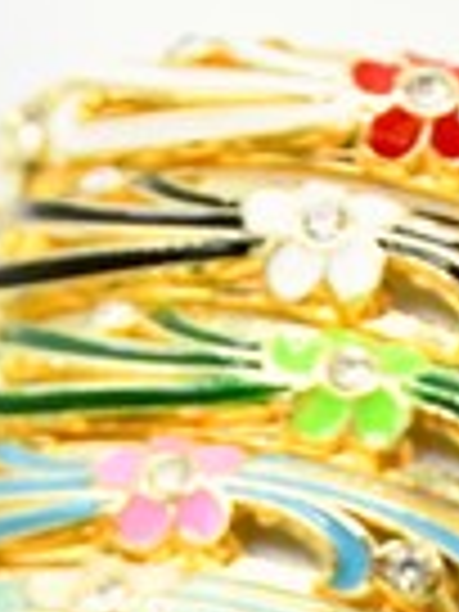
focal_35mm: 361
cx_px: -32
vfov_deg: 5.3
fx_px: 6382
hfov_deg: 4.1
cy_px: 1566
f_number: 5.6
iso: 16000
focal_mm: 42
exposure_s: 1/1000
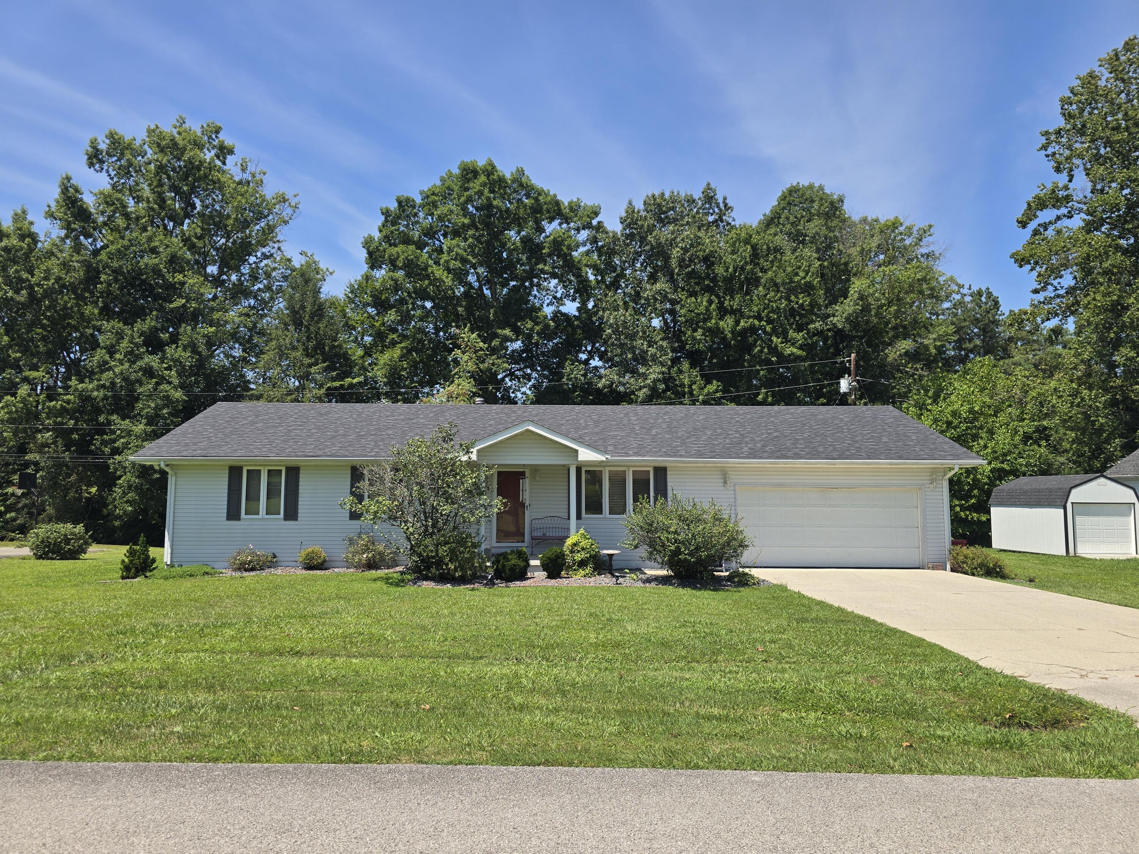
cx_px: 570
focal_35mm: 23
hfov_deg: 73.9
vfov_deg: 58.9
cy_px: 427
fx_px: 757
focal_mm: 6.3
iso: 12
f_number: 1.7
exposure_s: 1/694
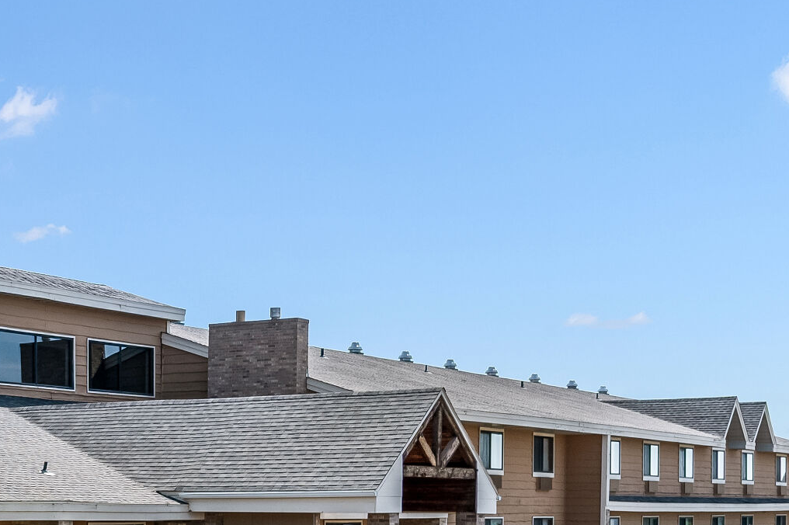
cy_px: 509
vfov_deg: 20.8
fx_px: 1390
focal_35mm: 63
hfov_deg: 27.2
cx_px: -201
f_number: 8
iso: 500
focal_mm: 21.5
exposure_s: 1/1000
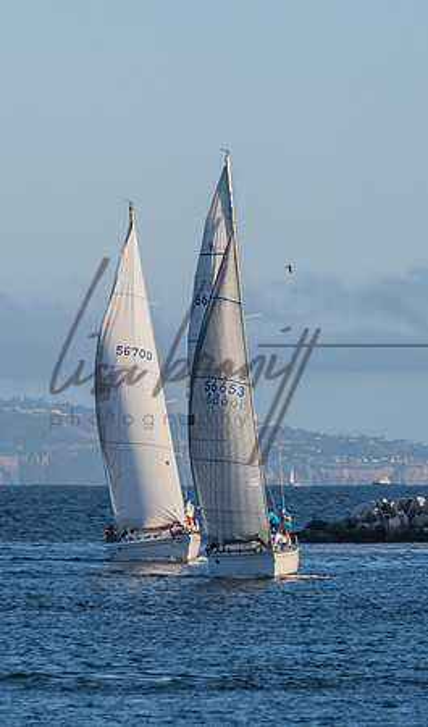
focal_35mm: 384
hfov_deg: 3.3
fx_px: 7479
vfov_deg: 5.6
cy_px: 228
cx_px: 173
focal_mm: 180
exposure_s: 1/1250
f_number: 6.3
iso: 320
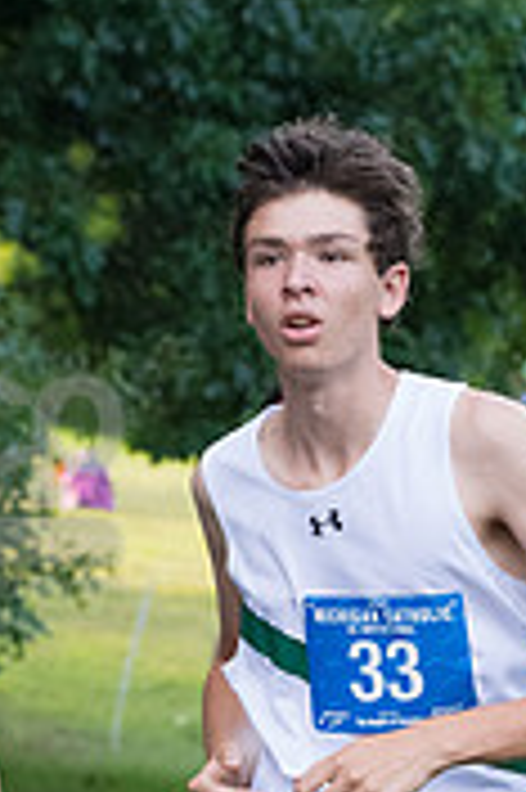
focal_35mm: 346
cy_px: 950
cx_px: 510
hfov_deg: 4.0
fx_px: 7598
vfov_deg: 5.9
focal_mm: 90
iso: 3200
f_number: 5
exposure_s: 1/1600
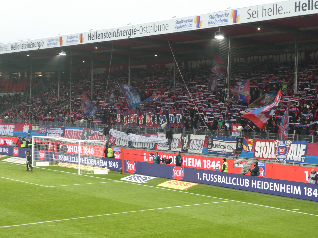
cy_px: 119
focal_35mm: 70
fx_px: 643
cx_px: 159
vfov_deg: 21.0
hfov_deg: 27.8
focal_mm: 12.5
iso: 500
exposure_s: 1/80
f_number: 4.5
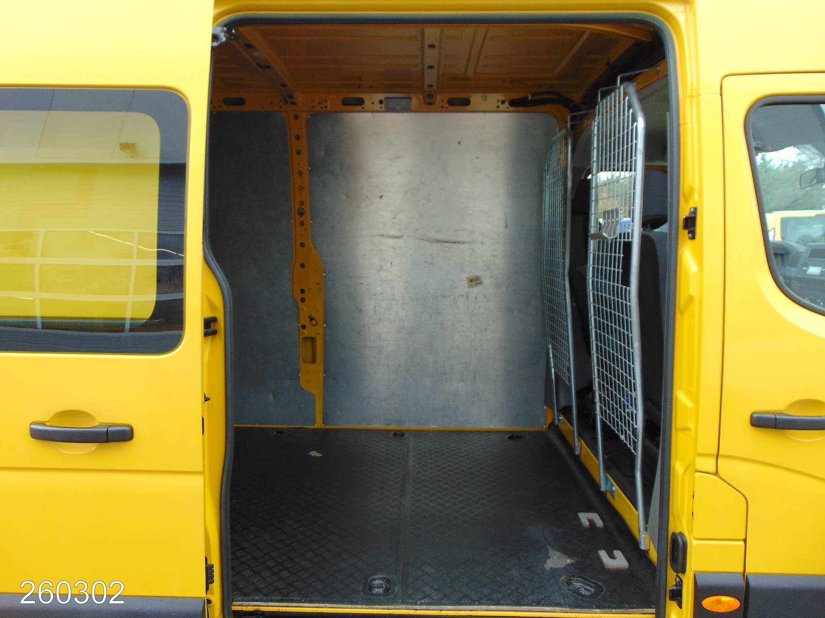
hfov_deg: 69.4
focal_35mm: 25
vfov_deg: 54.9
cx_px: 412
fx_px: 596
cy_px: 309
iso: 80
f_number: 3
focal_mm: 4.5
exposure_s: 1/60
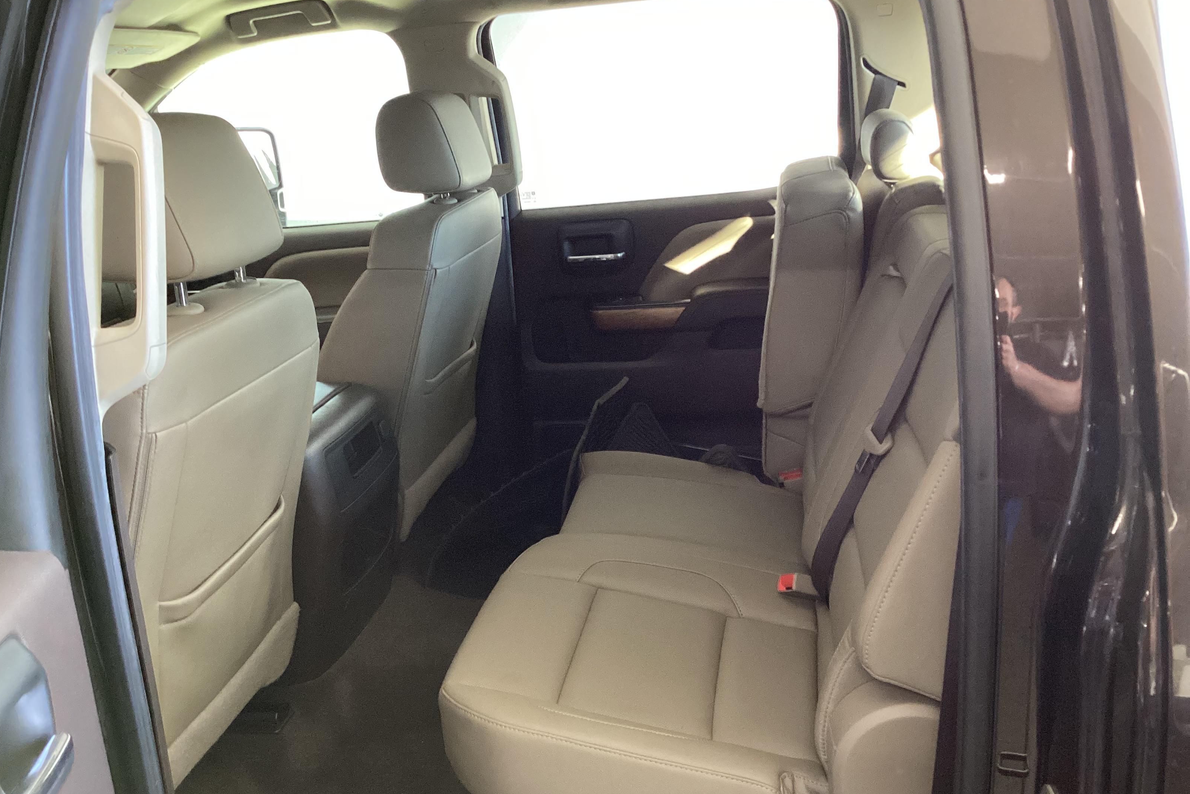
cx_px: 581
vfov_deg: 40.0
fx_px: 1091
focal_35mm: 33
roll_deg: +2.1
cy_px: 417
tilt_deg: -16.6
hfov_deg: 57.2
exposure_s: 1/60
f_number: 2.4
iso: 320
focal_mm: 3.3
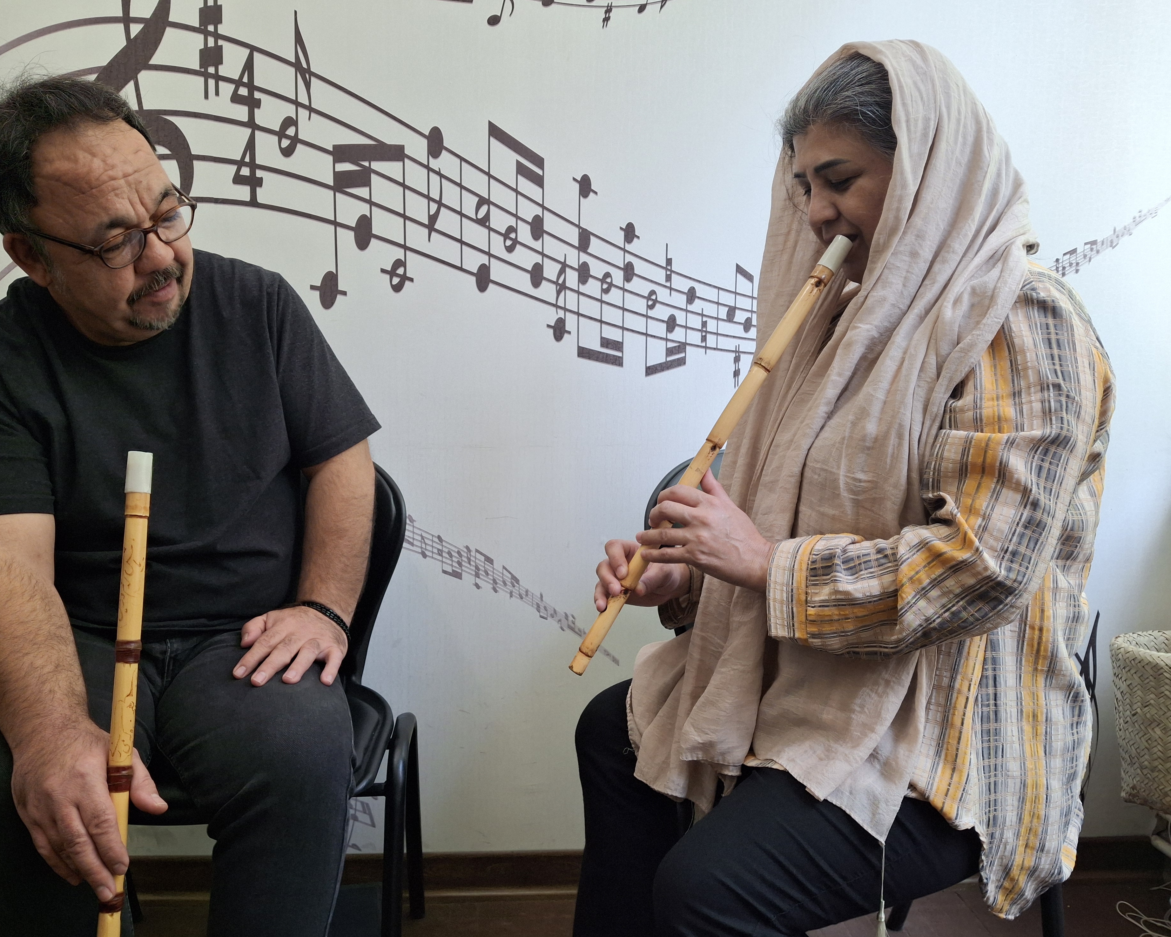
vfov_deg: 53.2
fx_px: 936
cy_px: 480
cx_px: 527
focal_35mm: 27
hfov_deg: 63.9
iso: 80
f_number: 1.8
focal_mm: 4.69
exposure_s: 1/100
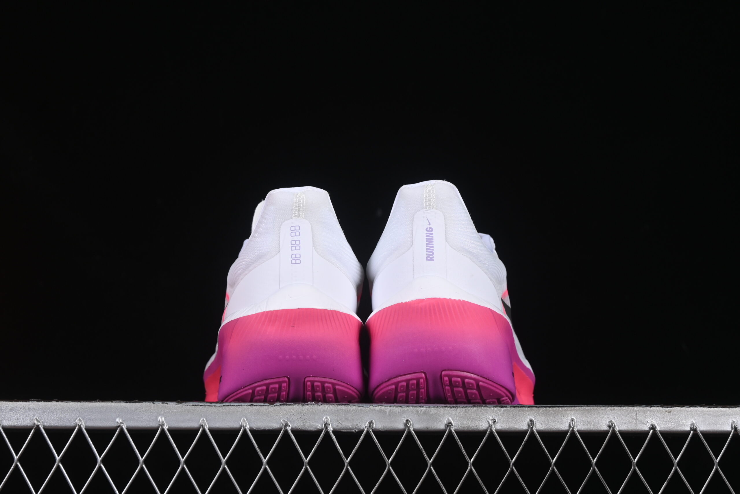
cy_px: 247
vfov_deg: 18.2
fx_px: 1542
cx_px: 370
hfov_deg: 27.0
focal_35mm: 75
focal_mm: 50
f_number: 8
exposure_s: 1/80
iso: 160
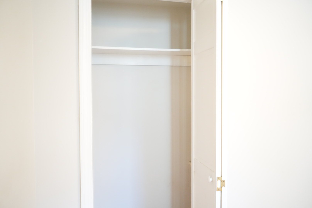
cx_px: 156
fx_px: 243
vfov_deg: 46.5
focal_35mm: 28
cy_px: 104
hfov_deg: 65.4
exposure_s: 1/250
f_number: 3.5
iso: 6400
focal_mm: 28
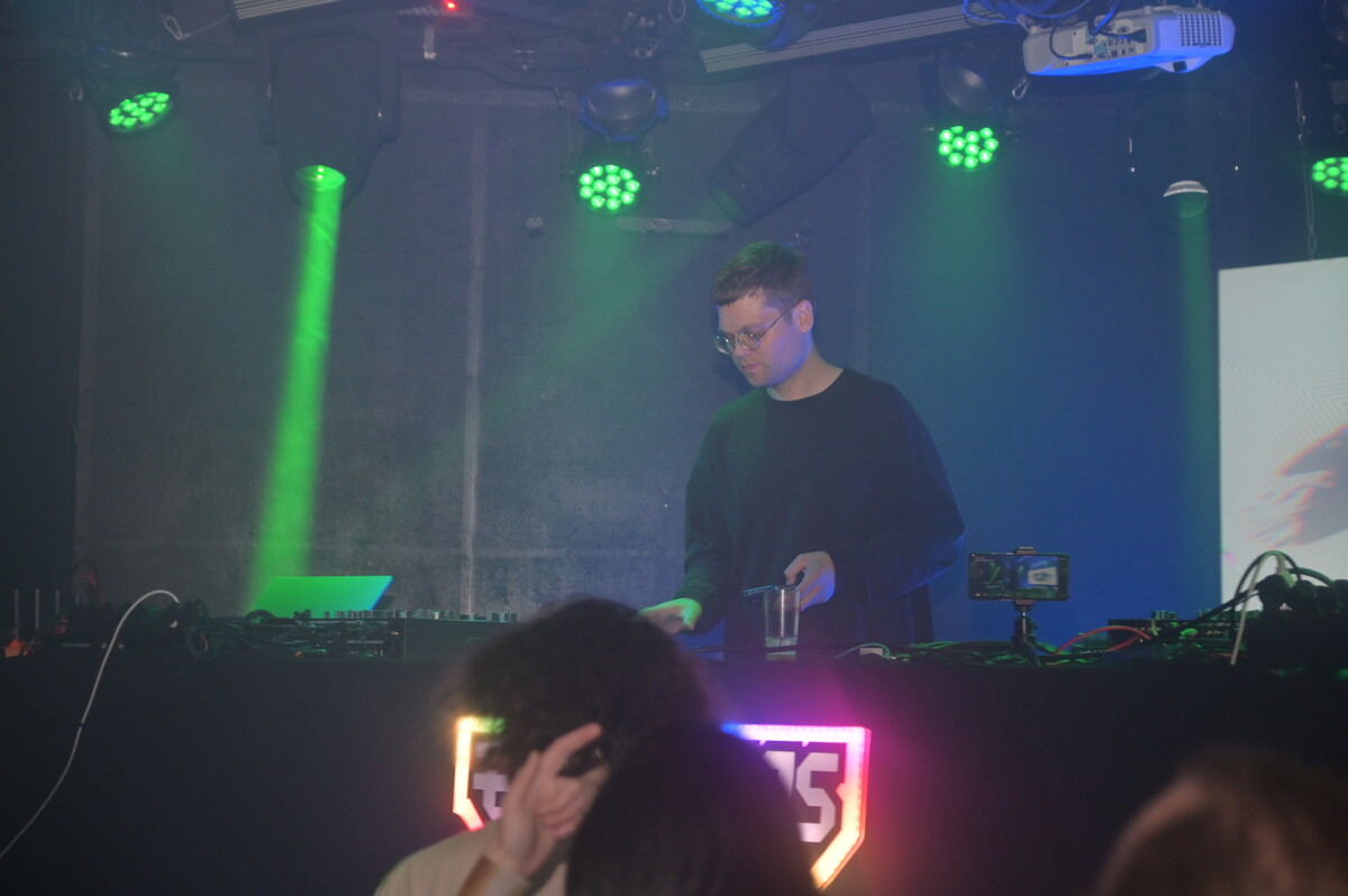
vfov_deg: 16.0
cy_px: 448
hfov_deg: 23.9
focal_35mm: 85
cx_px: 674
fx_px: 3180
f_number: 4.5
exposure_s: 1/60
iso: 1250
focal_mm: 85
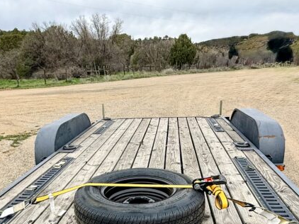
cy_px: 199
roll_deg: +0.5
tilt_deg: -21.6
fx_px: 294
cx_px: 128
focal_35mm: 34
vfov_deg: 39.0
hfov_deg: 53.8
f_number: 2.2
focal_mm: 2.22
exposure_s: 1/564
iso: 50
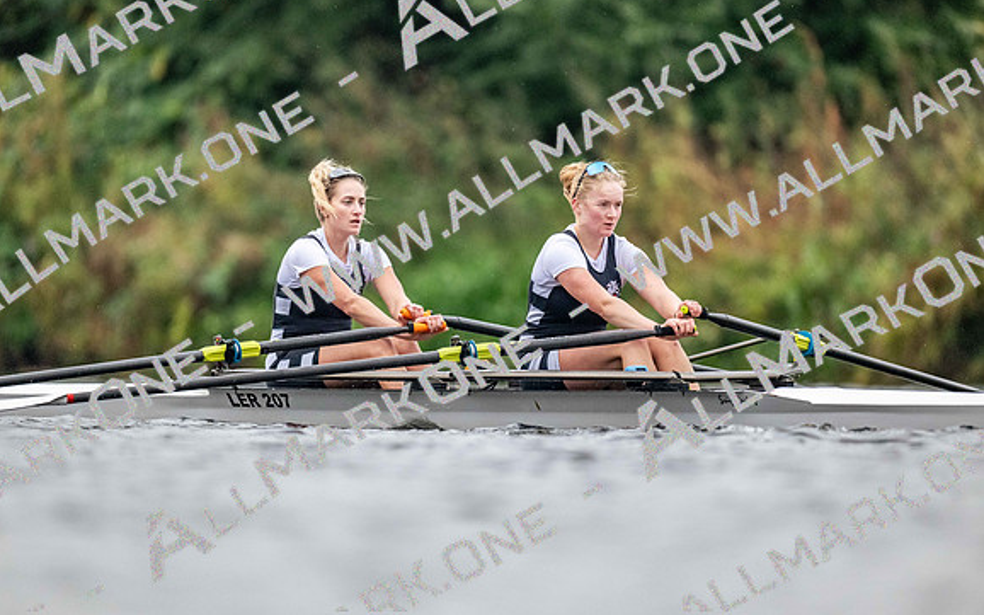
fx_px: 16463
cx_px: 492
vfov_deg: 2.1
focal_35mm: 614
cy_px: 319
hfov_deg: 3.4
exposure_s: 1/2500
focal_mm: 600
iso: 4500
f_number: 4
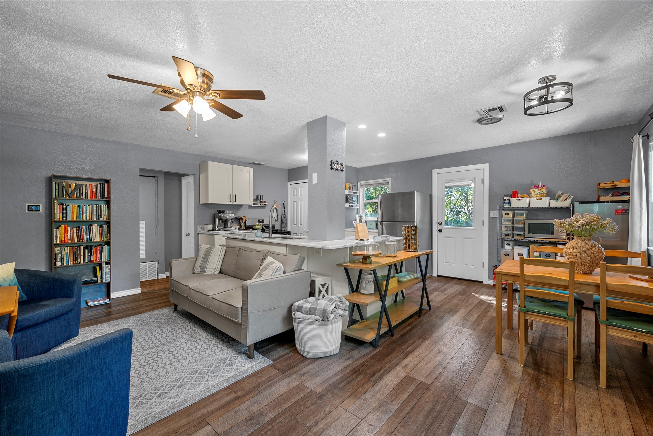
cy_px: 218
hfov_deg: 100.4
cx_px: 326
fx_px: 272
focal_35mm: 15
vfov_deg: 77.3
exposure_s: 1.3
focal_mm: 15
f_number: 8
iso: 160
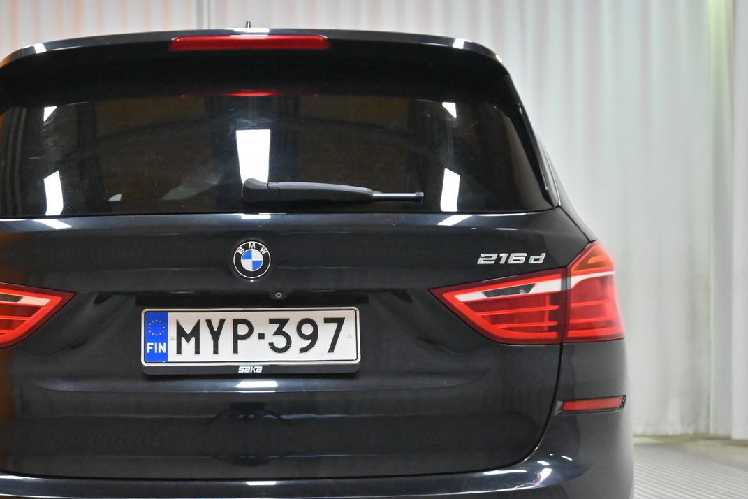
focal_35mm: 62
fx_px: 1296
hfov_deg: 31.9
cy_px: 341
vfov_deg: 21.7
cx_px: 236
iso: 3200
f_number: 5
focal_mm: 27.5
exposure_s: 1/250
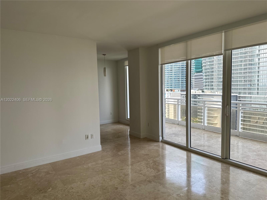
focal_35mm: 24
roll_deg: +0.6
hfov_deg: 71.6
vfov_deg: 56.8
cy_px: 100
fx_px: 185
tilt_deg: -4.0
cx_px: 134
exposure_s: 1/273
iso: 80
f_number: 1.78
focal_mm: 6.86
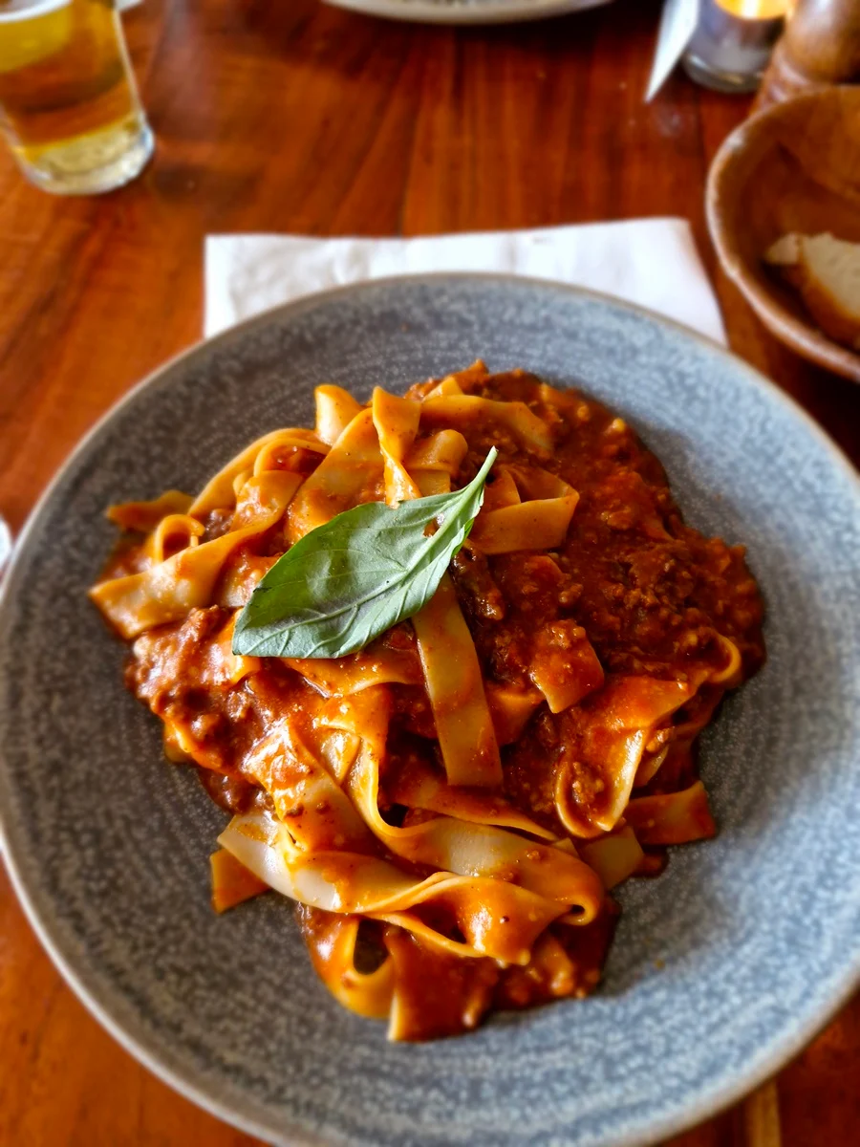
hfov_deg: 58.9
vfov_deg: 73.9
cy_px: 574
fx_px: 762
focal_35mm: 23
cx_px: 430
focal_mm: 5.54
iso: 320
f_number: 1.8
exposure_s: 1/20
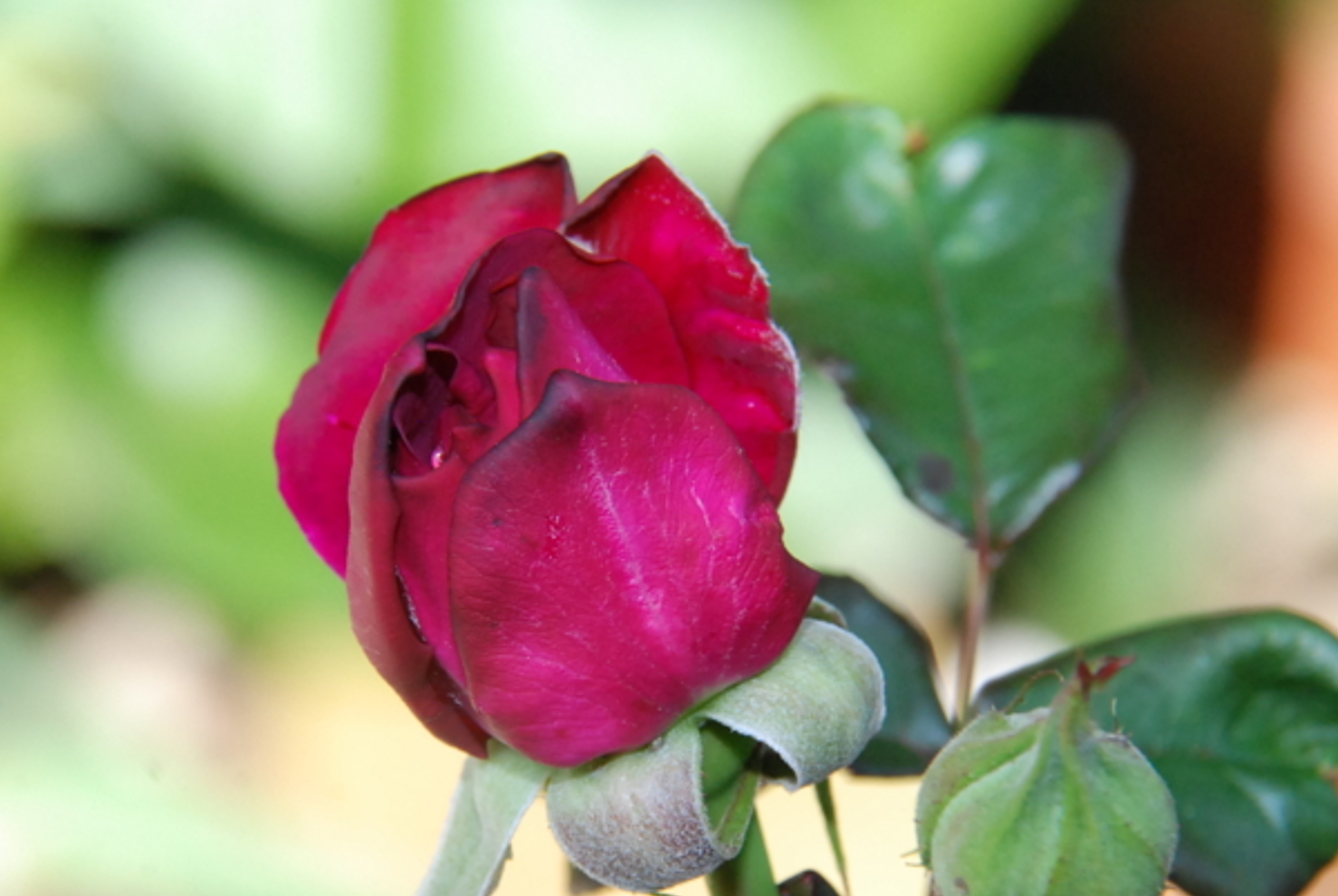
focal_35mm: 601
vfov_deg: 2.3
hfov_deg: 3.4
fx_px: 22364
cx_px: 619
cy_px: 559
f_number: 13
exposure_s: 1/200
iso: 800
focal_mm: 300
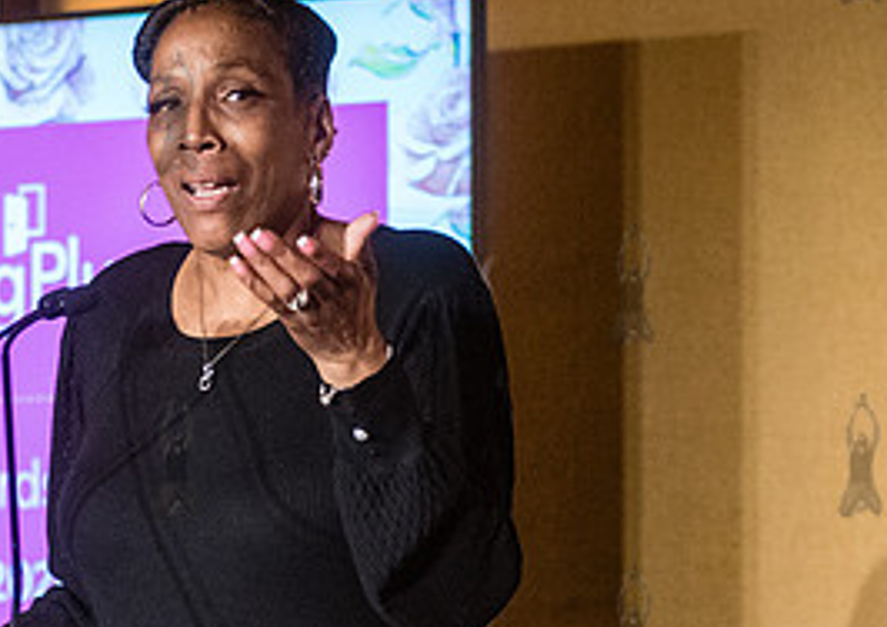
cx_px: 94
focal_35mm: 255
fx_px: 6401
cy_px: 377
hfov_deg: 7.9
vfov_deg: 5.6
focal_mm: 100
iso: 6400
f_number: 3.5
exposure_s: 1/200
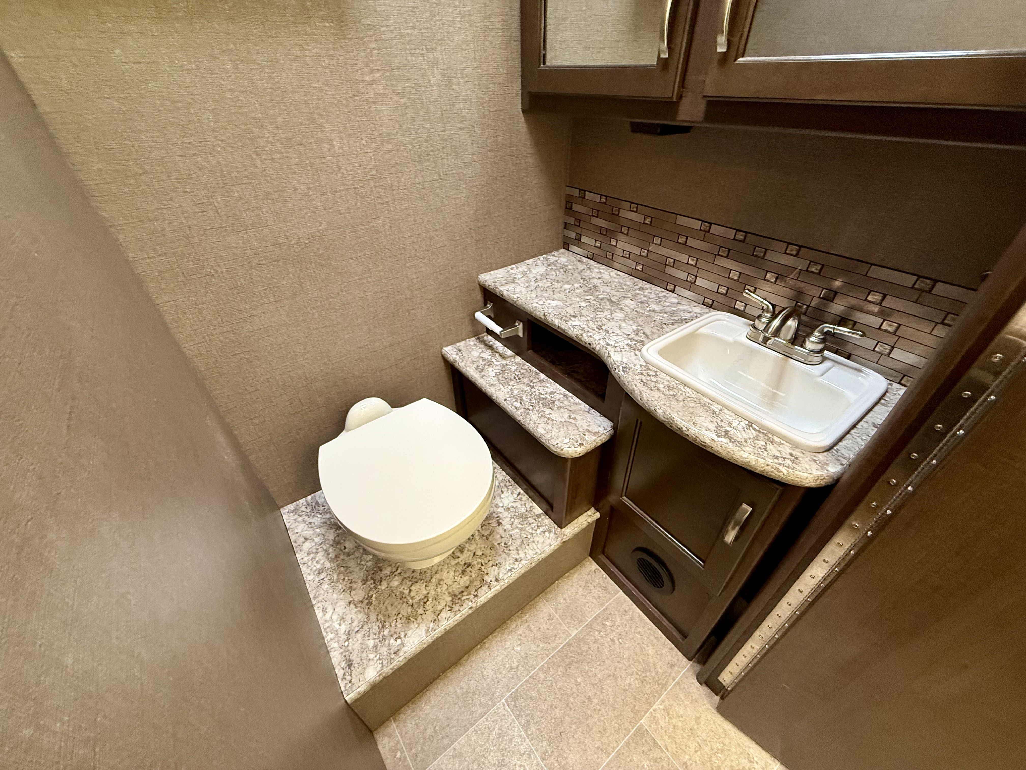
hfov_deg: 102.1
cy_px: 385
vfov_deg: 85.7
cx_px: 513
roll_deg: +3.3
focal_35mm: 14
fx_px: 415
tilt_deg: -37.1
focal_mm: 2.22
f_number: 2.2
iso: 320
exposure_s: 1/68
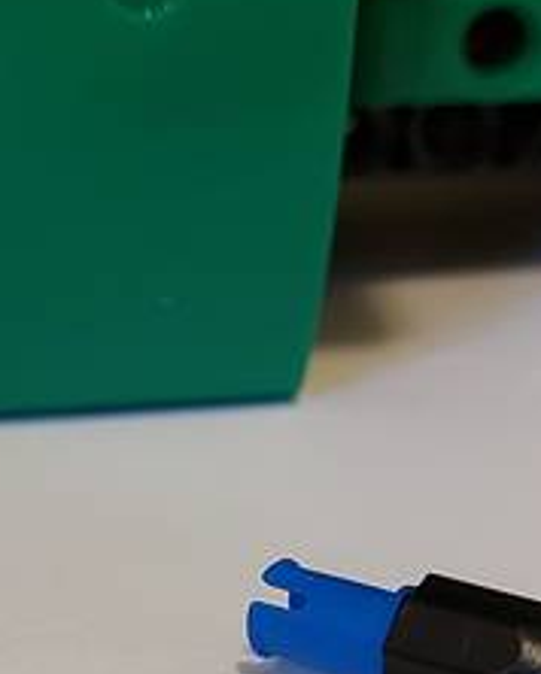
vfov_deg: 19.9
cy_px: 545
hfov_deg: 16.2
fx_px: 1899
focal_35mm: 95
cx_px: 149
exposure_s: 1/50
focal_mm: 5.23
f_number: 1.8
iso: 250
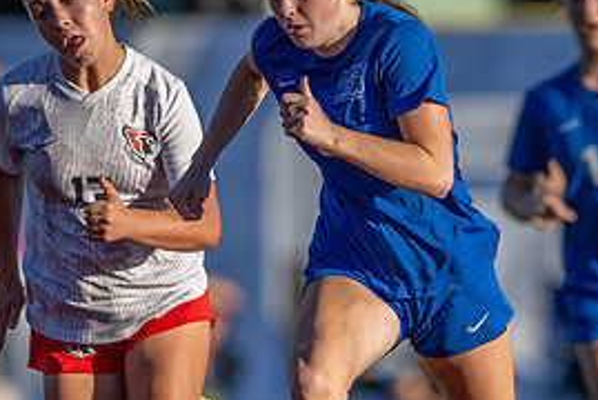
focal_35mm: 1410
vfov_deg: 1.0
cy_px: 421
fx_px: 23447
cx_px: 526
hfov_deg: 1.5
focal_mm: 400
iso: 80
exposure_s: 1/1000
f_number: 3.2
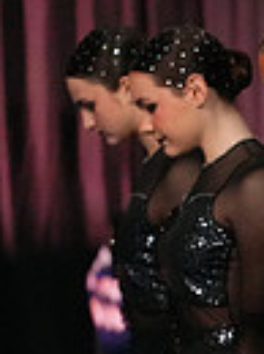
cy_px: 361
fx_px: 13181
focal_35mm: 1292
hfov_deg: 1.1
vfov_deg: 1.5
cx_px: 754
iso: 16000
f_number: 3.5
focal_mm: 300
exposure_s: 1/1250
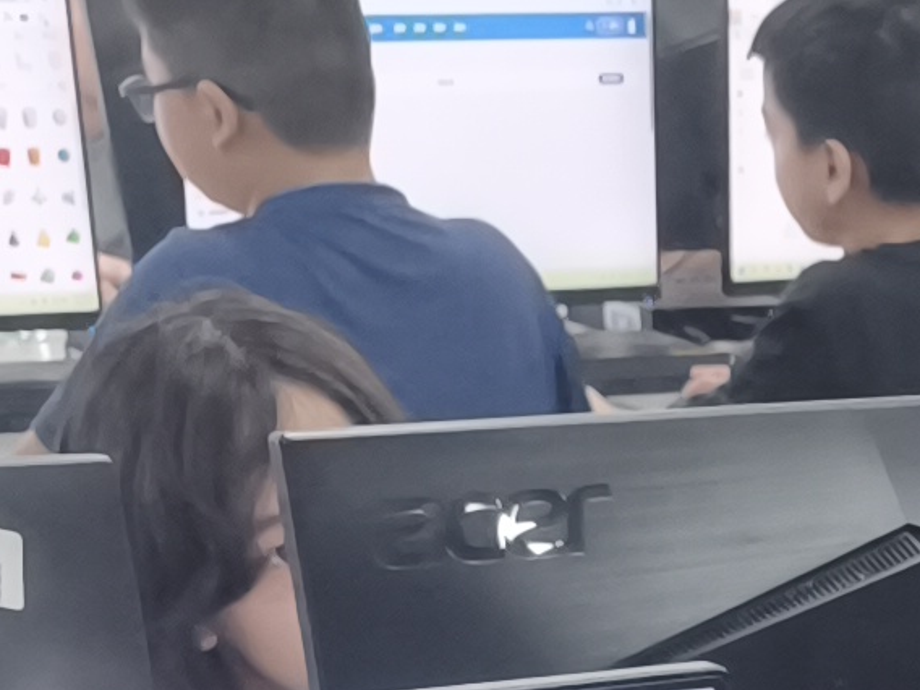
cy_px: 2161
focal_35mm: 166
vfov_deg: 7.7
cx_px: 2020
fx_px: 4412
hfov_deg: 10.6
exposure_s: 1/120
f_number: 1.62
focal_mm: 6.45
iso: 320
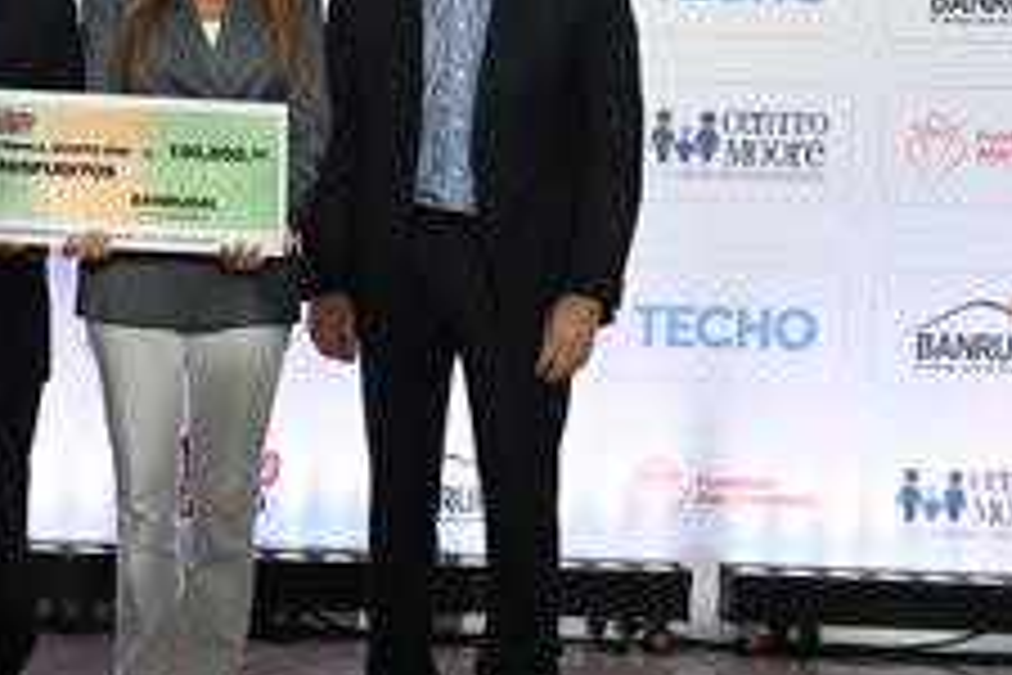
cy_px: 232
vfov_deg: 19.1
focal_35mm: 71
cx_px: 4
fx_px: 1996
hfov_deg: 26.9
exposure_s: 1/100
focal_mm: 32
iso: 500
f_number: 5.6
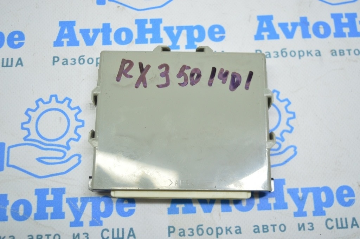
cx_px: 180
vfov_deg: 30.8
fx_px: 435
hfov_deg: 45.0
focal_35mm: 44
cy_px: 120
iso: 400
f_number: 4.2
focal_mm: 29
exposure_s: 1/40
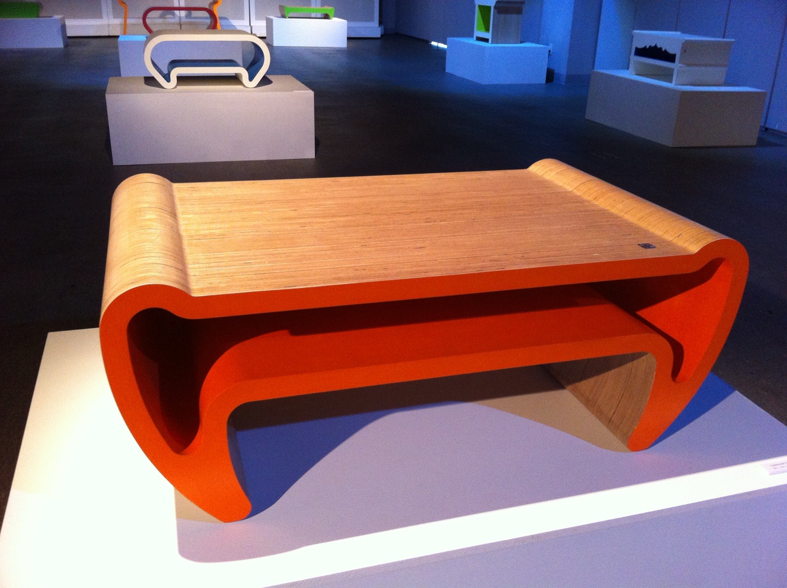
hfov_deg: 52.7
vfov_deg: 40.6
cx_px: 394
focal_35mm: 35
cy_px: 294
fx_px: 795
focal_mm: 3.85
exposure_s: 1/15
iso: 250
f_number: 2.8
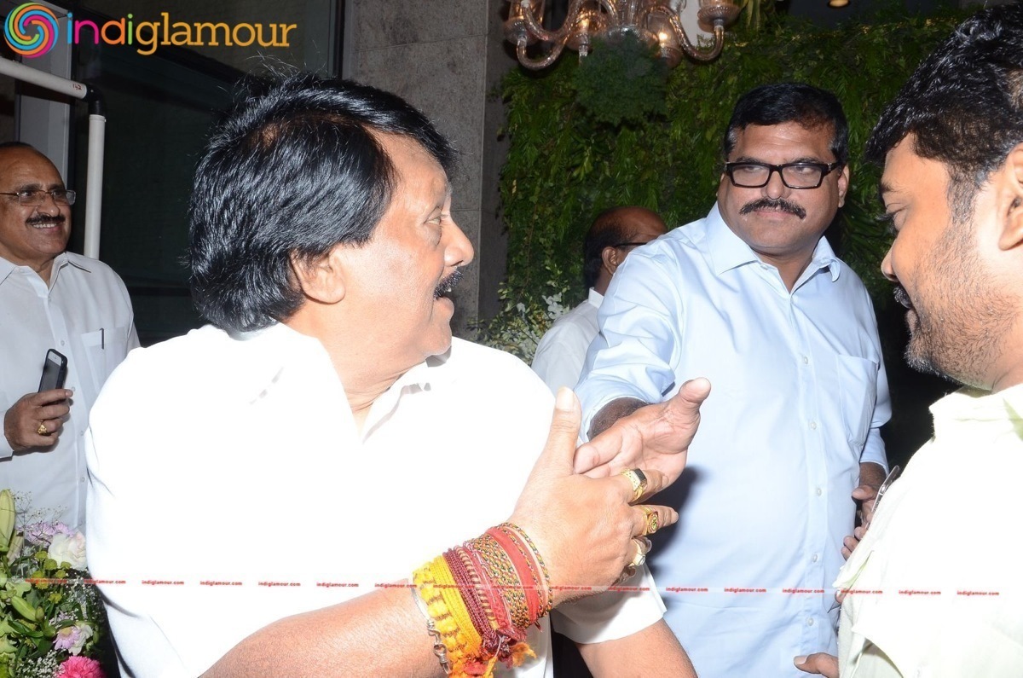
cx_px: 512
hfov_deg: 53.2
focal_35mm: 36
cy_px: 339
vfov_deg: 36.7
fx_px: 1021
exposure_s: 1/125
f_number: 10
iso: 500
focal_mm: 24
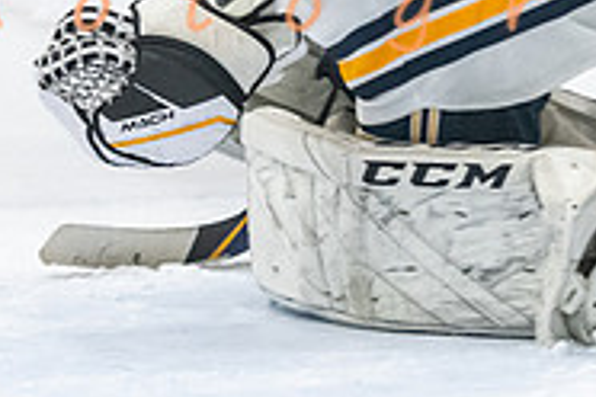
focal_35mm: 591
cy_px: -118
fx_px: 9784
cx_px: 393
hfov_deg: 3.5
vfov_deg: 2.3
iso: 3200
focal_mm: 100
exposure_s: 1/800
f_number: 2.8
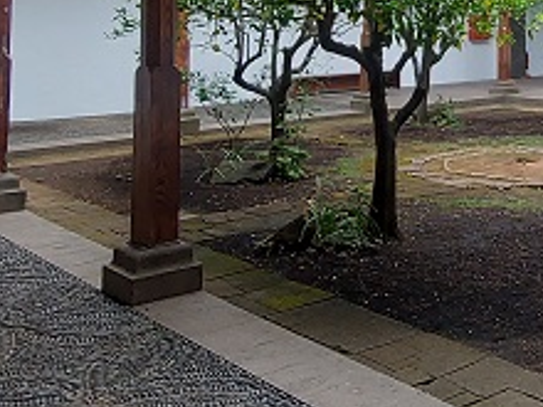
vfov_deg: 25.6
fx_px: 816
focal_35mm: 52
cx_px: 511
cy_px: -59
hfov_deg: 34.3
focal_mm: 1.74
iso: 50
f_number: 2.2
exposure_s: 1/234
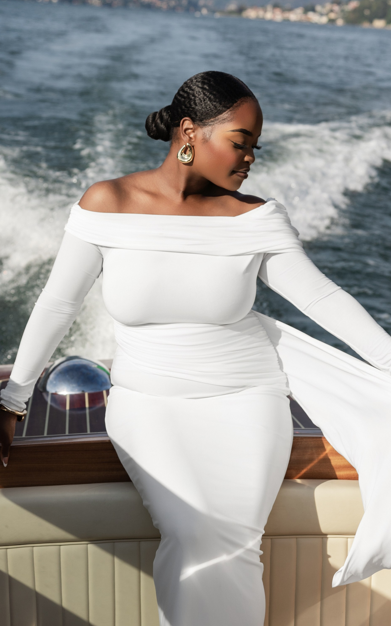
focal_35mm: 67
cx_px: 180
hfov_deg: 19.4
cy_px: 285
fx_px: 1143
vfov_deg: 30.6
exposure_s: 1/1000
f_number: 4.5
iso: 100
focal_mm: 48
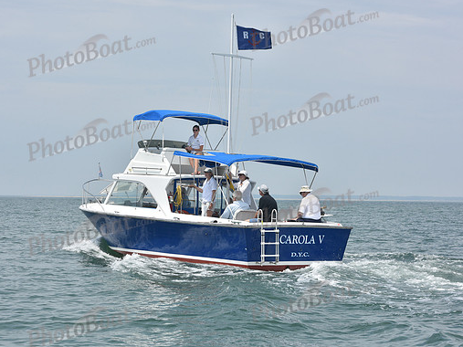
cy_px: 172
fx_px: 1030
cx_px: 204
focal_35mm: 77
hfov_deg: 25.3
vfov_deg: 19.1
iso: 250
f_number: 10
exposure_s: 1/1000
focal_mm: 70
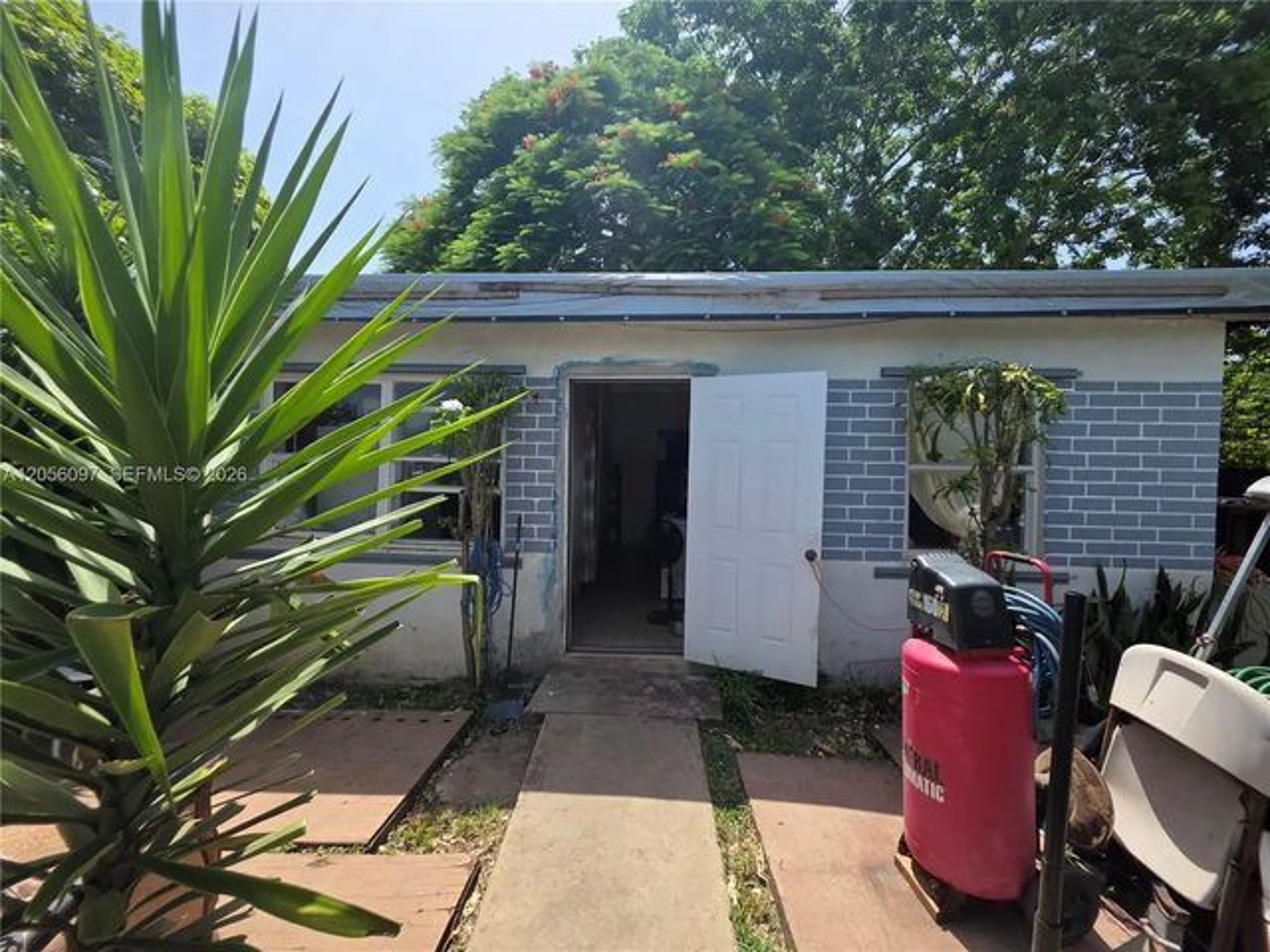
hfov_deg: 106.2
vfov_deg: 89.9
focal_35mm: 13
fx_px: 477
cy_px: 476
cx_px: 635
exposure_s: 1/1148
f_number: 1.9
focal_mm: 2.2
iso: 40
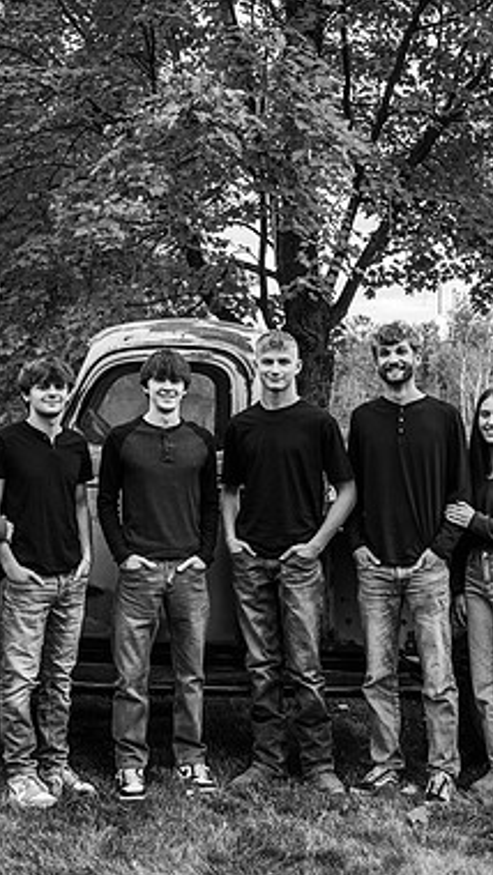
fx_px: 1300
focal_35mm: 56
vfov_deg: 37.2
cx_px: 235
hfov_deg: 21.5
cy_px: 434
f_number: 5.6
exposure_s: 1/250
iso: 400
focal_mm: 35
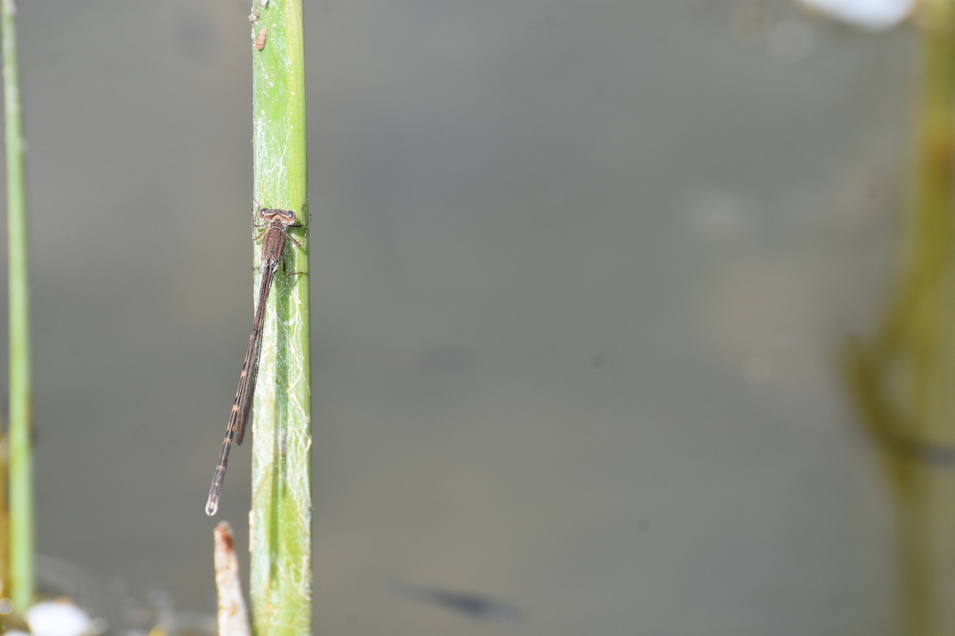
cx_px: 478
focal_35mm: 450
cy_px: 318
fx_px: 11937
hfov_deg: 4.6
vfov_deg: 3.1
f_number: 7.1
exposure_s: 1/800
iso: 800
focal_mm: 300
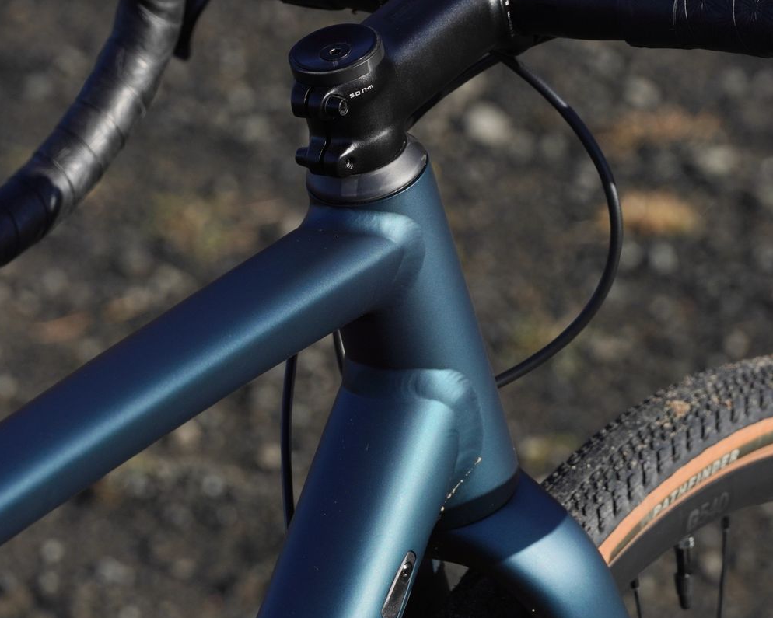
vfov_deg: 6.3
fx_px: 5595
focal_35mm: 245
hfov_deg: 7.9
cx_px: 420
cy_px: 307
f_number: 8
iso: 250
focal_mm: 135
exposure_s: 1/1250
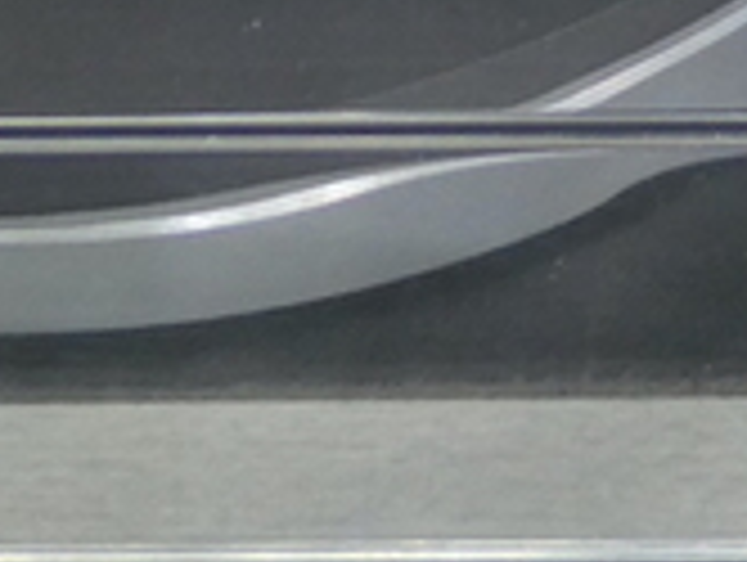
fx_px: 6246
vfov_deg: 5.0
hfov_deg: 6.8
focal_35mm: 289
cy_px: -652
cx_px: 454
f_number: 4.1
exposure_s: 1/5
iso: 200
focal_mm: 9
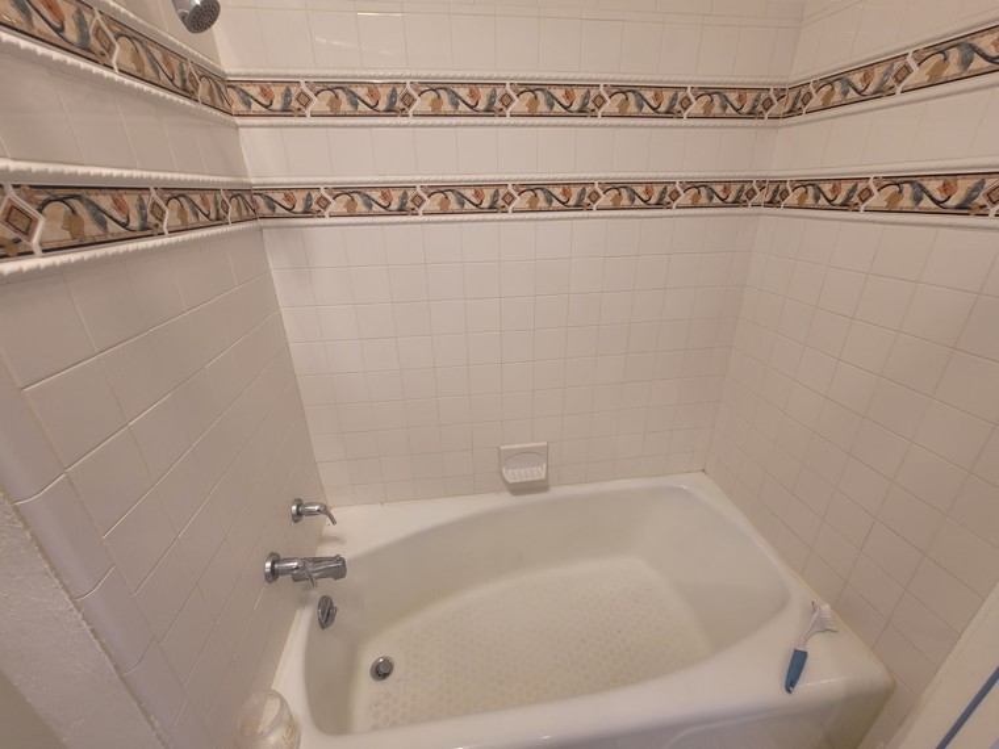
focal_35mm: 13
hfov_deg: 106.2
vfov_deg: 89.9
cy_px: 374
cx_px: 500
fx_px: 375
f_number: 2.2
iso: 64
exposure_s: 1/60
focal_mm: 2.2
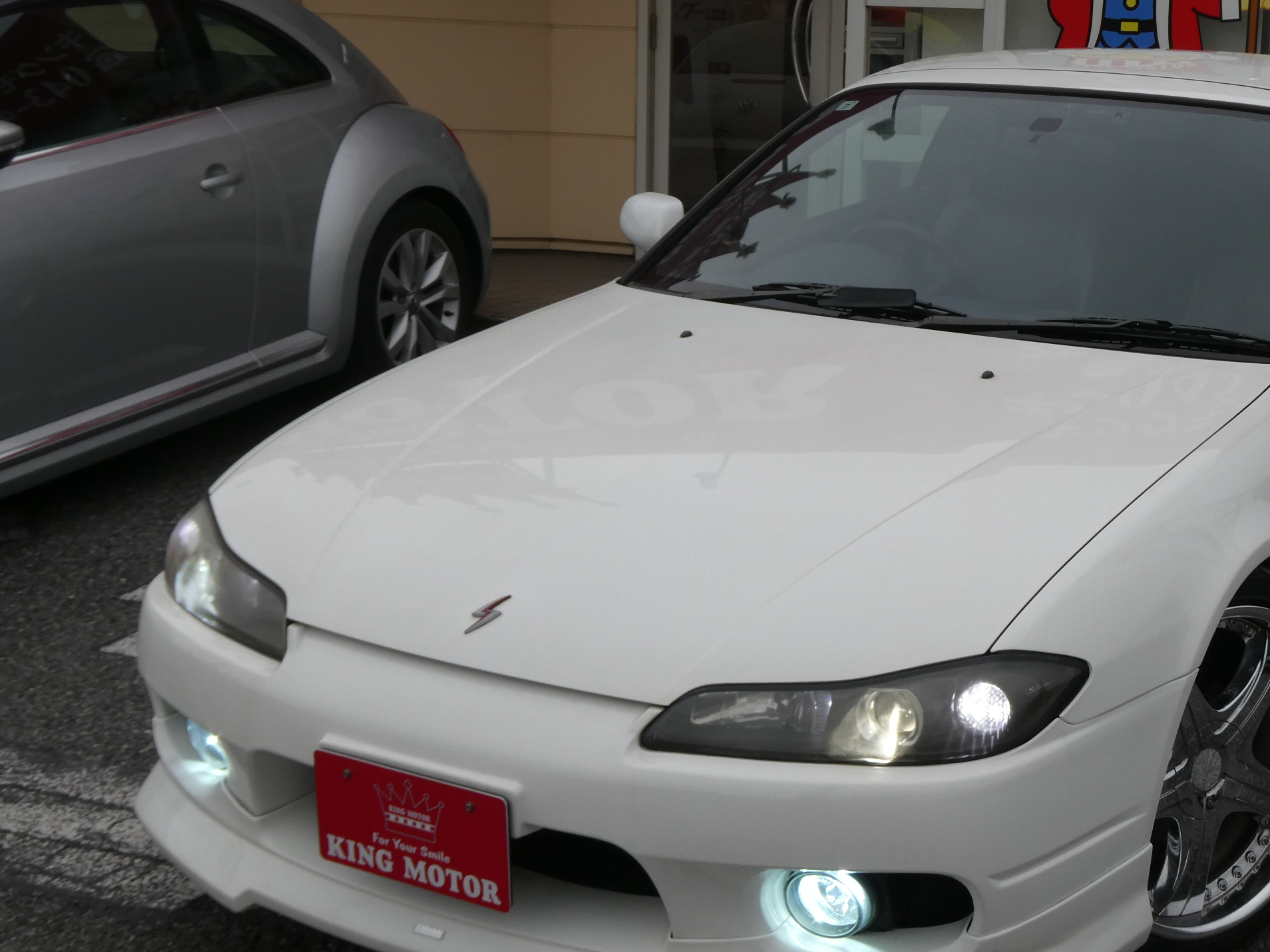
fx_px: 2018
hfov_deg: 34.5
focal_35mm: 55
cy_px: 525
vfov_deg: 26.5
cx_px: 870
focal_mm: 7.2
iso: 80
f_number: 4.5
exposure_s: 1/400
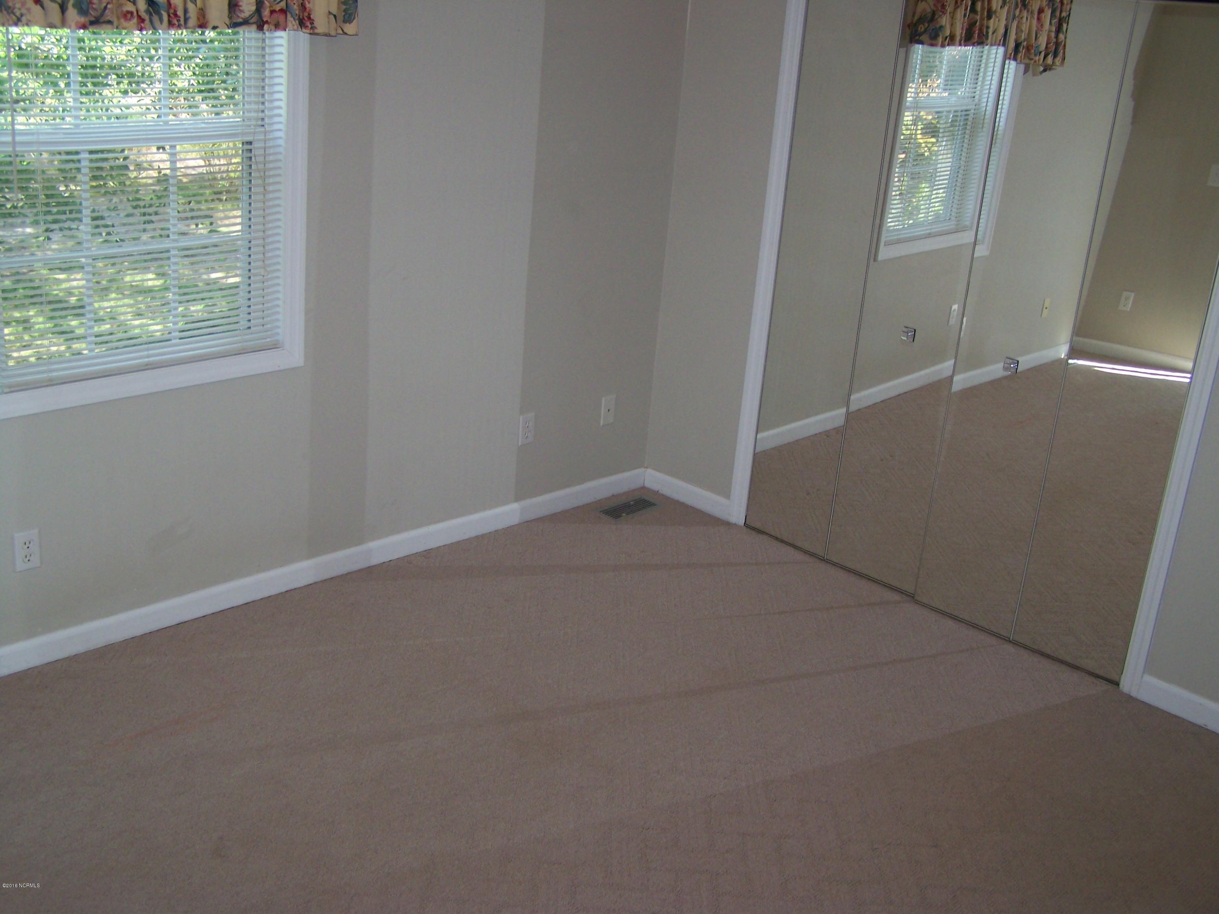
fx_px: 1338
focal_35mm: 38
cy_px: 457
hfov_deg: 49.0
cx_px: 610
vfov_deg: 37.7
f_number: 2.8
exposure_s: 1/60
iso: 80
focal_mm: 6.3
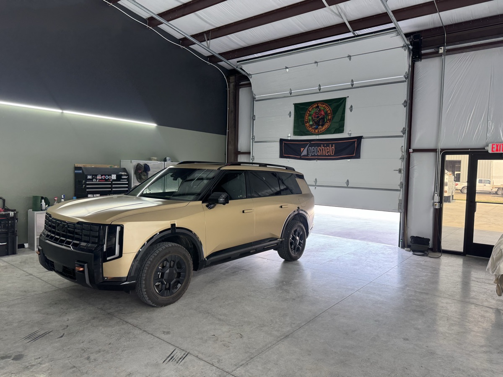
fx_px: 349
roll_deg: -2.0
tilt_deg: -2.8
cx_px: 252
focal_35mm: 24
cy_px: 188
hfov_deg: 71.6
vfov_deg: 56.8
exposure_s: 1/120
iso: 100
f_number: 1.78
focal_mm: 6.76
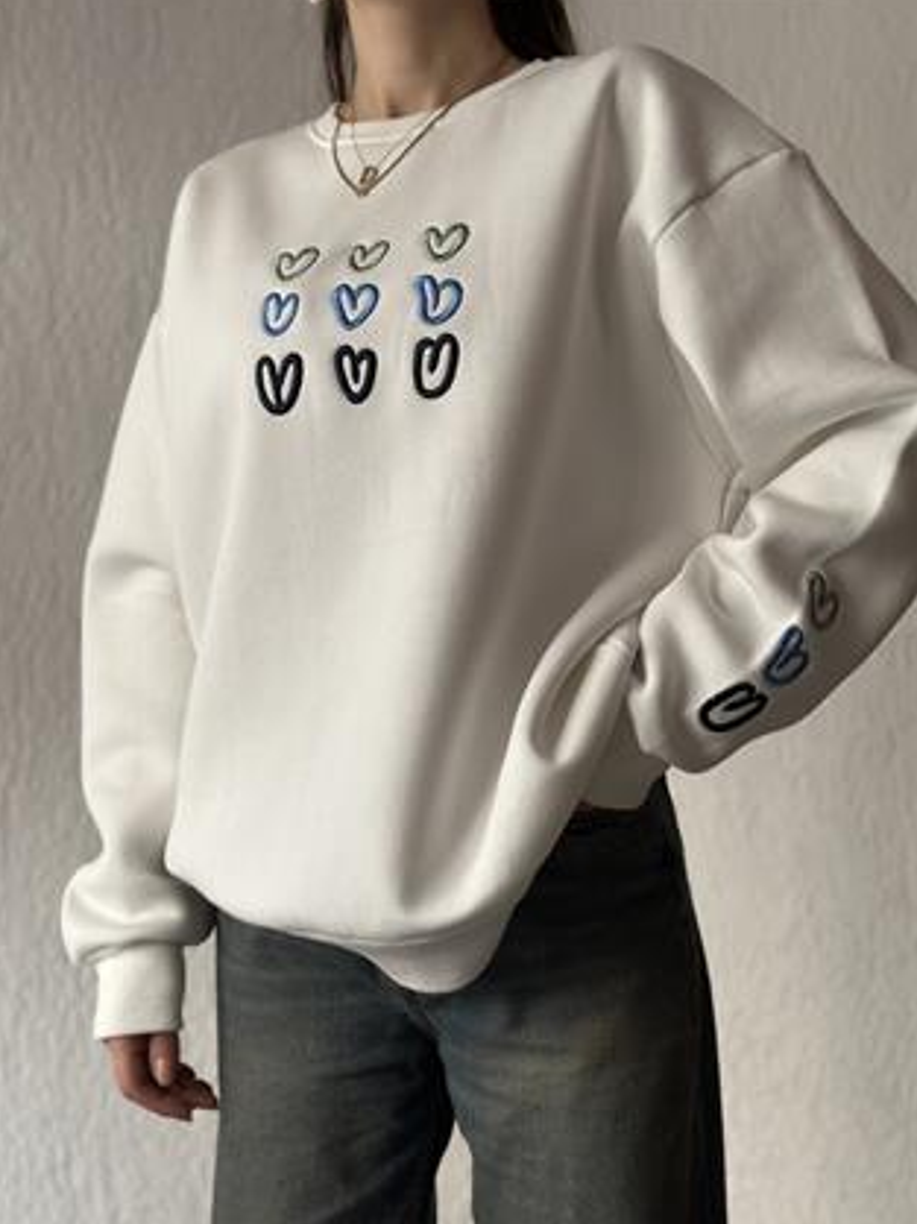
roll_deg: +0.4
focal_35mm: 49
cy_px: 609
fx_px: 1732
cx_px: 451
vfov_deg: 38.9
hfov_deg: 29.6
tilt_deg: -0.1
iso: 100
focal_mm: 6.86
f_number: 1.78
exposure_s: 1/121
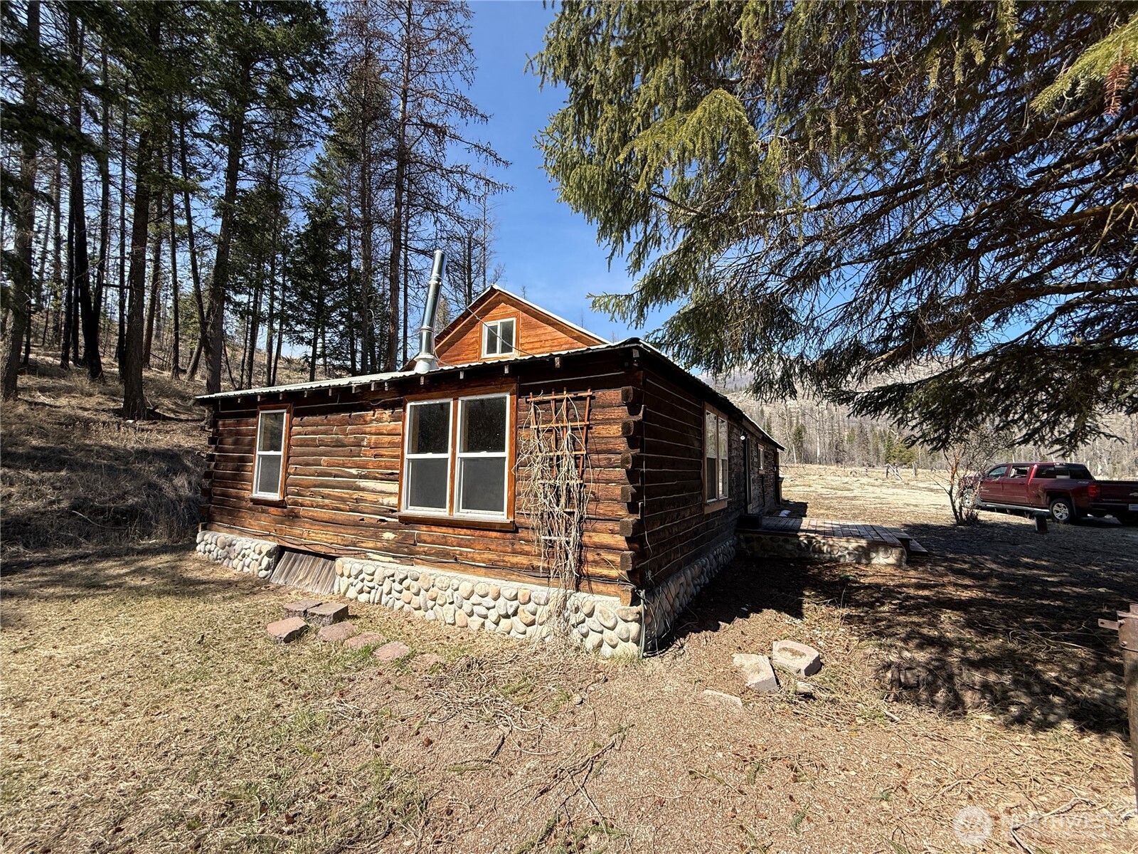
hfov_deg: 102.1
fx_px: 460
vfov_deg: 85.7
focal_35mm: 14
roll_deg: -0.5
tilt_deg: +6.0
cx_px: 569
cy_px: 427
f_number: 2.2
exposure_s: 1/1125
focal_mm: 2.22
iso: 50
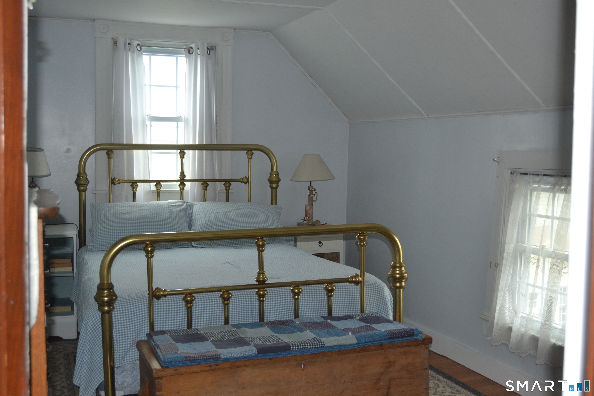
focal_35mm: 42
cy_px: 198
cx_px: 297
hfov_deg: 46.4
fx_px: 693
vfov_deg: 31.9
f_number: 4.5
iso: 400
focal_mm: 28
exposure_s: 1/60
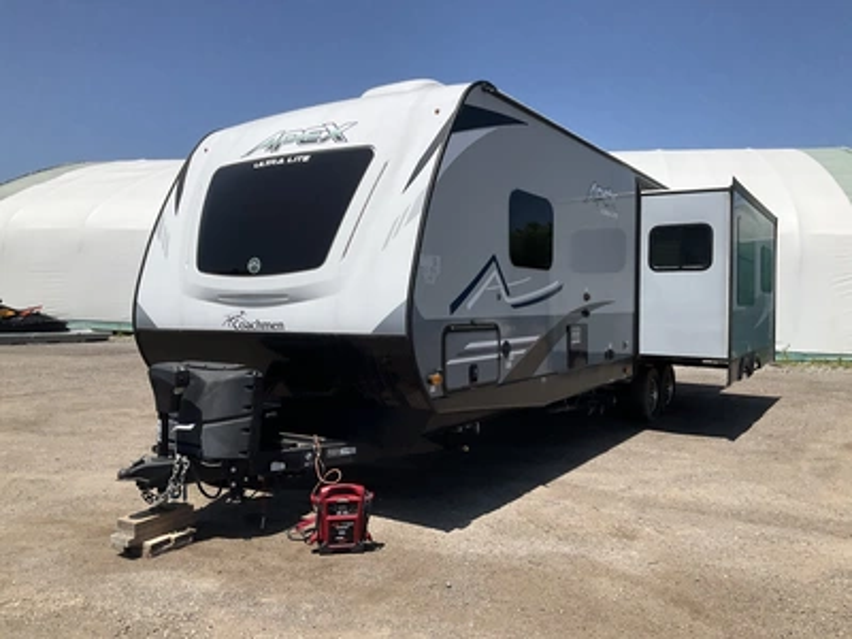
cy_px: 320
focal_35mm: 29
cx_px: 426
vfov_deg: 48.2
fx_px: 714
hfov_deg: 61.7
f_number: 1.8
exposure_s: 1/2801
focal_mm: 3
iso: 25
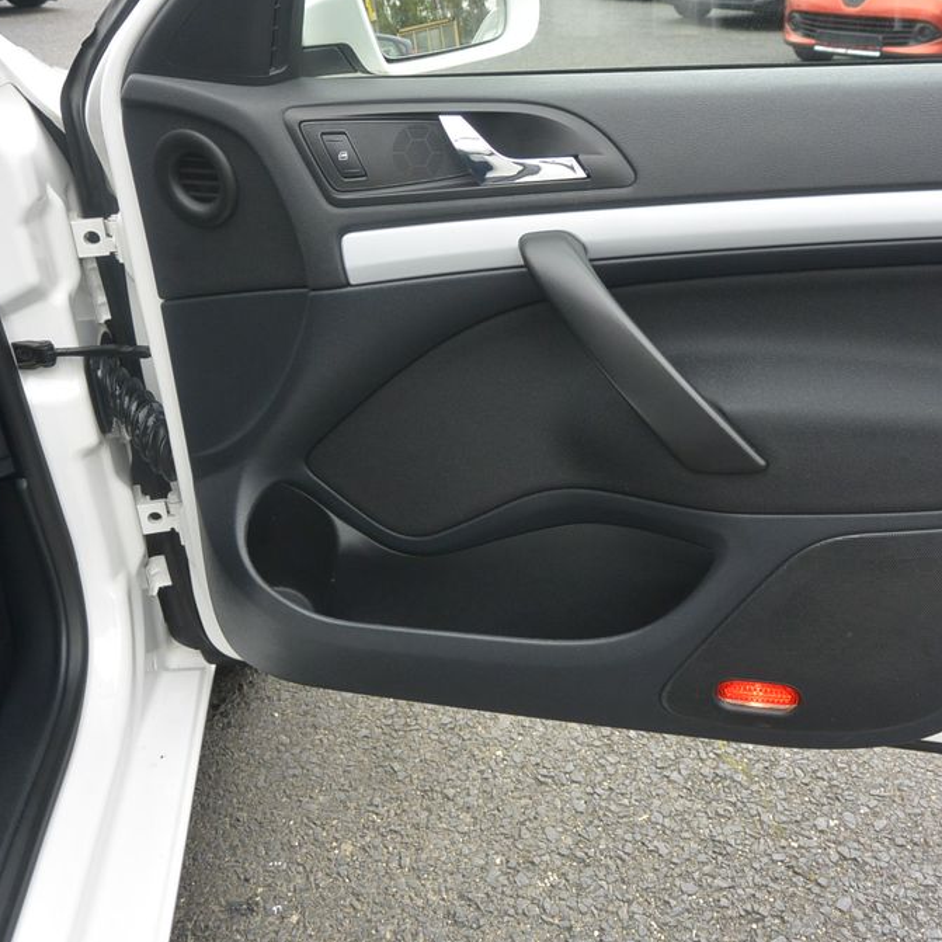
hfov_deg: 46.8
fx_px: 1078
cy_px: 465
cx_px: 584
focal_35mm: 35
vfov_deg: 47.2
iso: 180
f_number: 3.5
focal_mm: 10
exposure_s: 1/250
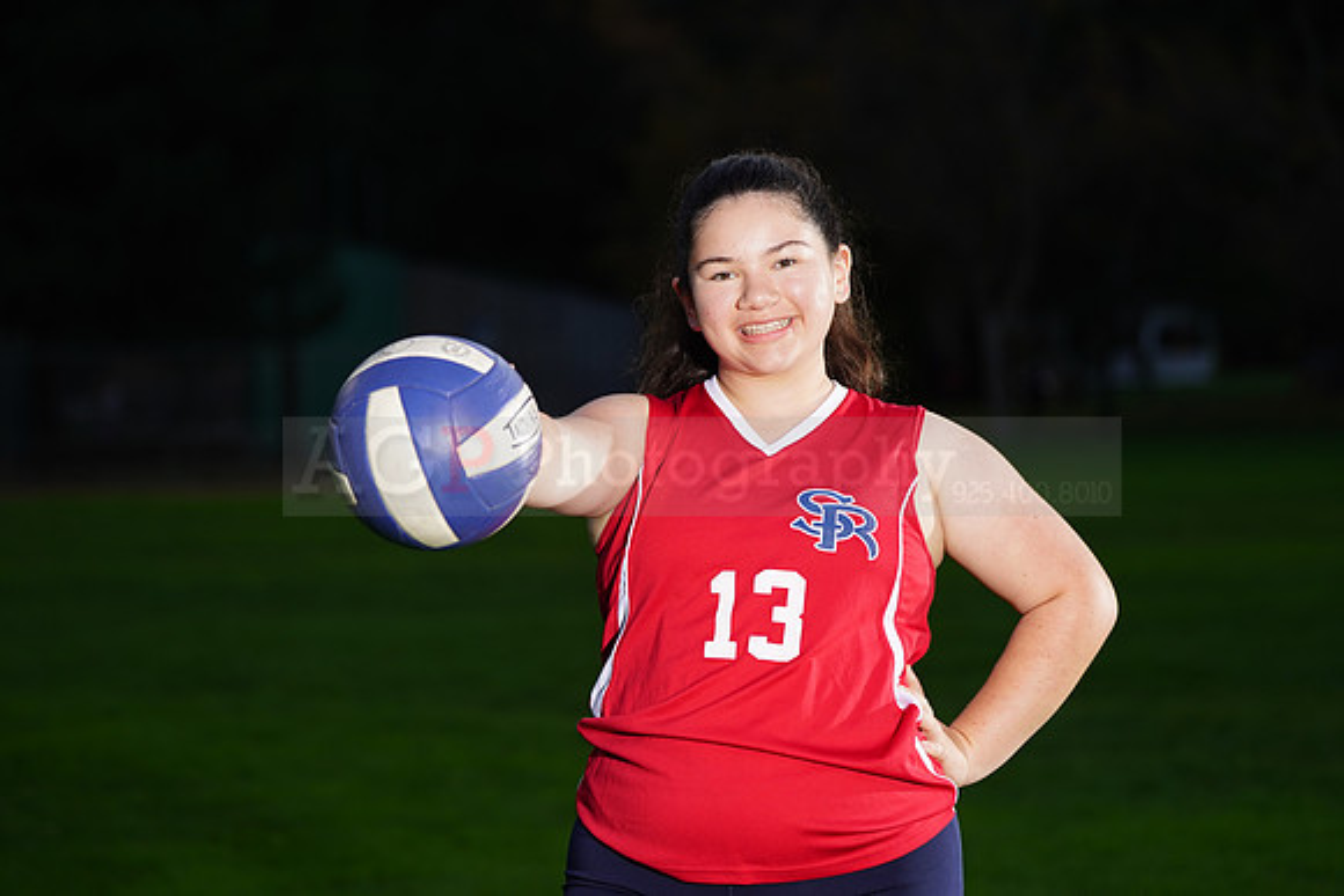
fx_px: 5900
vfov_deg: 8.7
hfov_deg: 13.0
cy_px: 448
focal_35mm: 158
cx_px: 672
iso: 320
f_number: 5
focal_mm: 158
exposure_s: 1/125
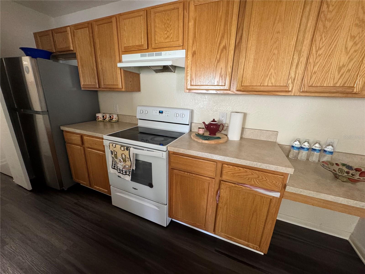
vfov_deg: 85.7
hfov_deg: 102.1
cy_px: 137
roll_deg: -1.7
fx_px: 148
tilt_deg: -16.5
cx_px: 182
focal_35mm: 14
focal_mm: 2.22
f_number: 2.2
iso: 500
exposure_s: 1/60
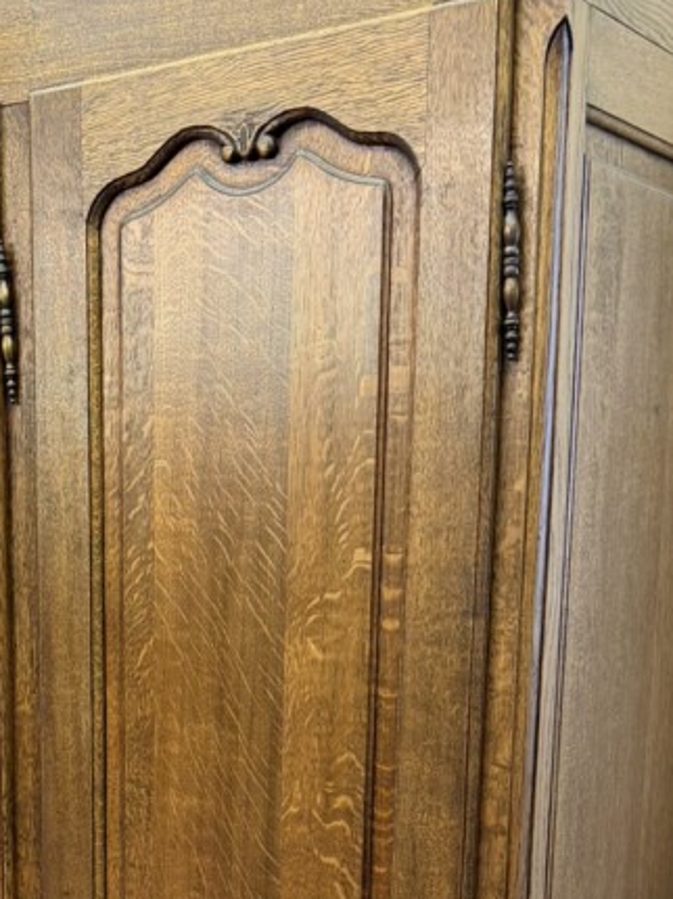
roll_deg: +1.4
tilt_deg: -13.7
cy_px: 976
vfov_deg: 26.8
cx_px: 94
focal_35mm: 67
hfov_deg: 21.5
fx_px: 1739
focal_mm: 6.76
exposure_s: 1/50
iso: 250
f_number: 1.78
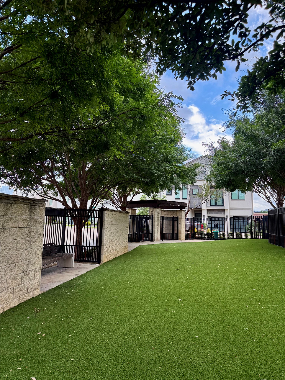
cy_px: 190
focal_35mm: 24
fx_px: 263
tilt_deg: +6.2
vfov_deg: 71.6
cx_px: 142
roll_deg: -1.9
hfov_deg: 56.8
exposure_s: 1/528
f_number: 1.78
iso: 100
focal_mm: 6.76
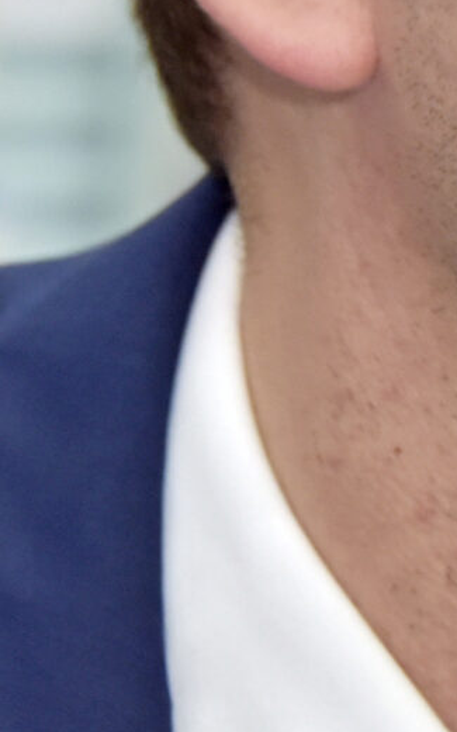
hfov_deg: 1.9
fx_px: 13491
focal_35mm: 677
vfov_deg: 3.1
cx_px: 1035
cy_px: 26
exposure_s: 1/80
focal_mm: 135
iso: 1600
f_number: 5.6
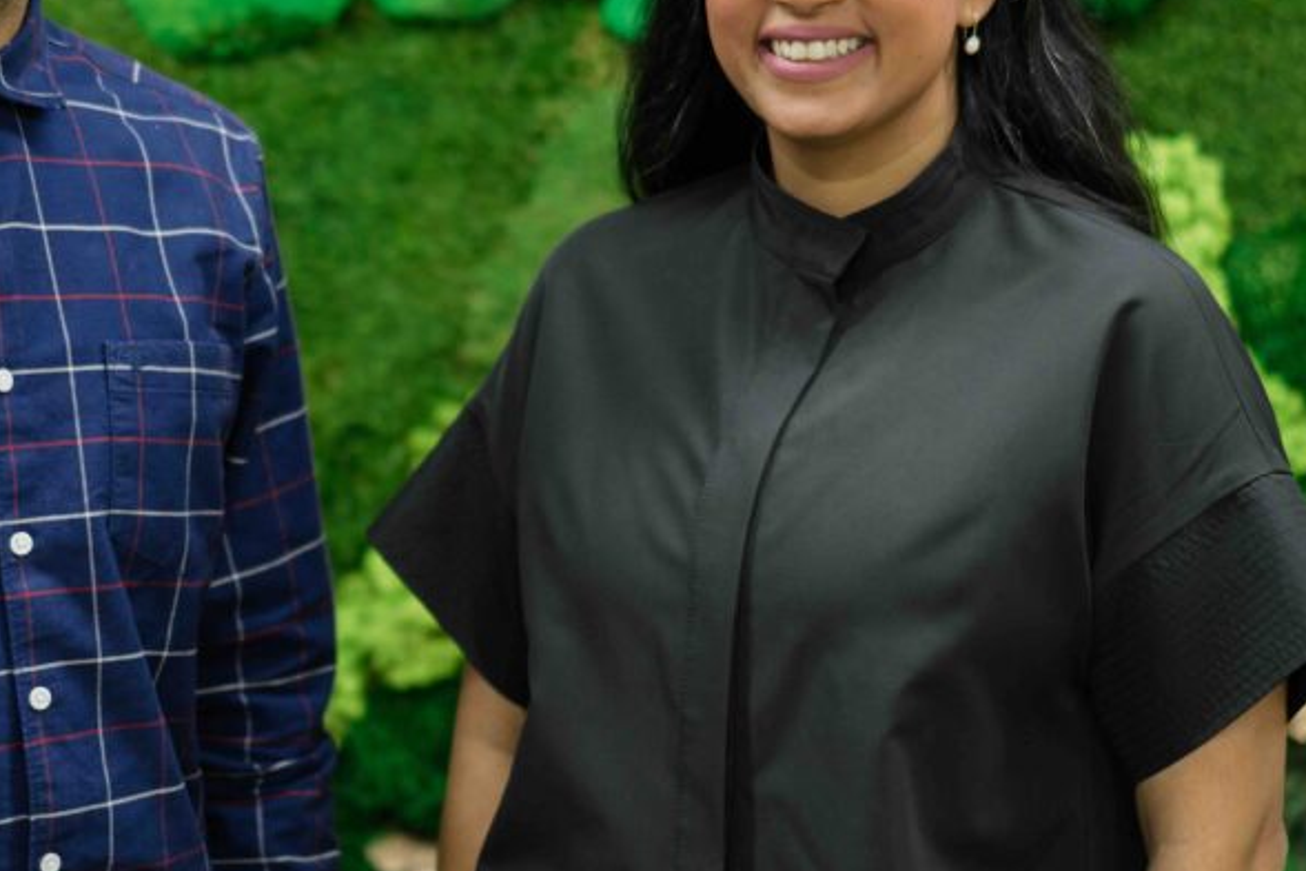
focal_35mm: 112
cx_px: 368
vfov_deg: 12.2
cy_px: 304
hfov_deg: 18.2
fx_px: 4064
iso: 100
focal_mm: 55
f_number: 1.8
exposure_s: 1/40
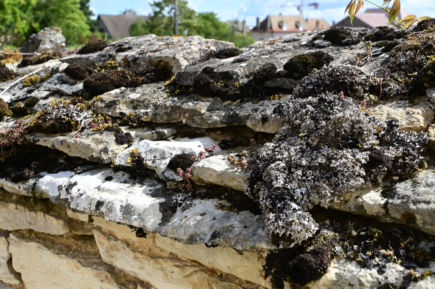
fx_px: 531
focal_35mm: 44
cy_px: 144
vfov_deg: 30.5
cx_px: 218
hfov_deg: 44.5
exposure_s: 1/6400
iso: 8000
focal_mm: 44
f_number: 11
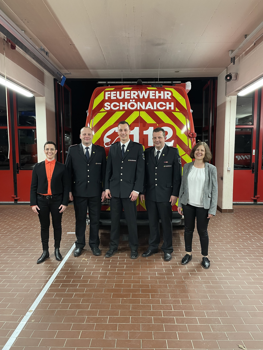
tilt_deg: -5.2
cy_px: 175
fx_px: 263
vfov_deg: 67.3
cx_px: 132
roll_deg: -0.1
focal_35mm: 26
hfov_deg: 53.1
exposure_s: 1/50
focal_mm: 4.2
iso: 160
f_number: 1.6
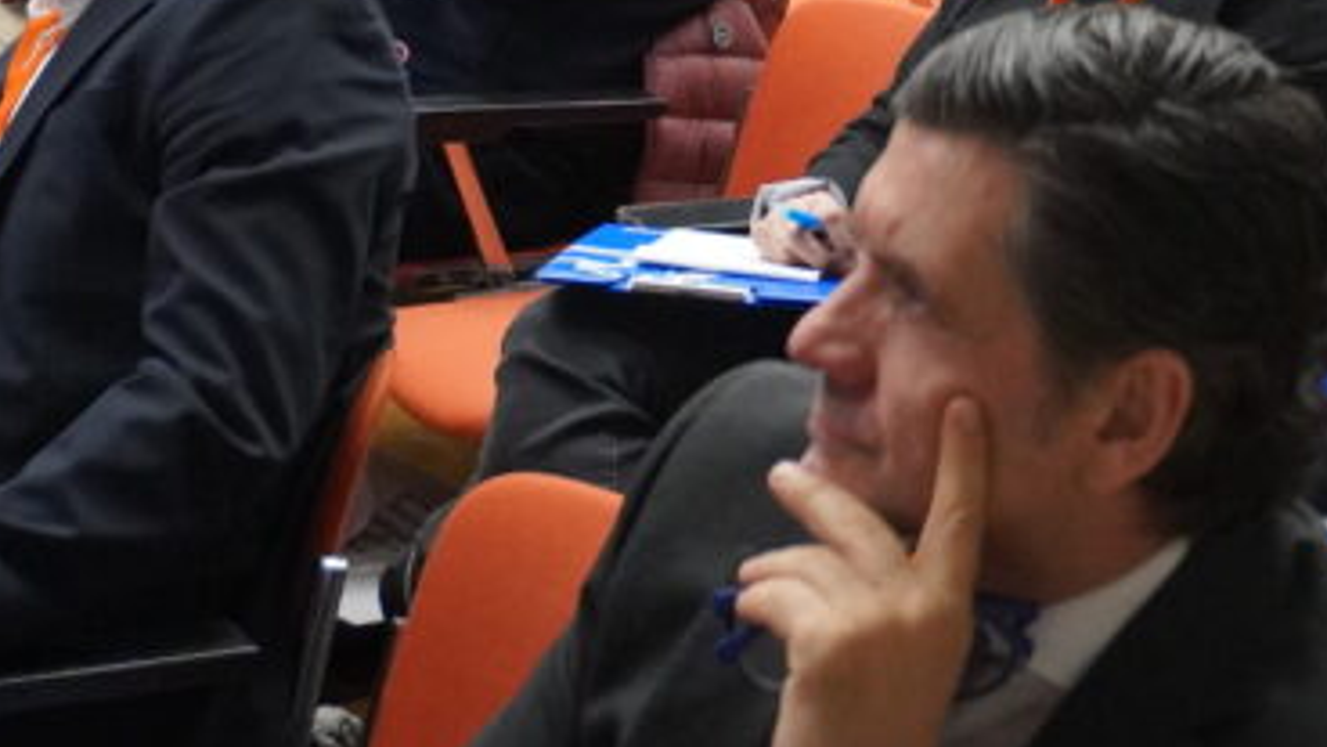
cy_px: -438
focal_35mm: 105
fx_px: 3695
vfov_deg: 11.0
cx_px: 1118
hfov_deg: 20.1
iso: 3200
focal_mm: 24
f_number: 4.5
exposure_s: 1/160
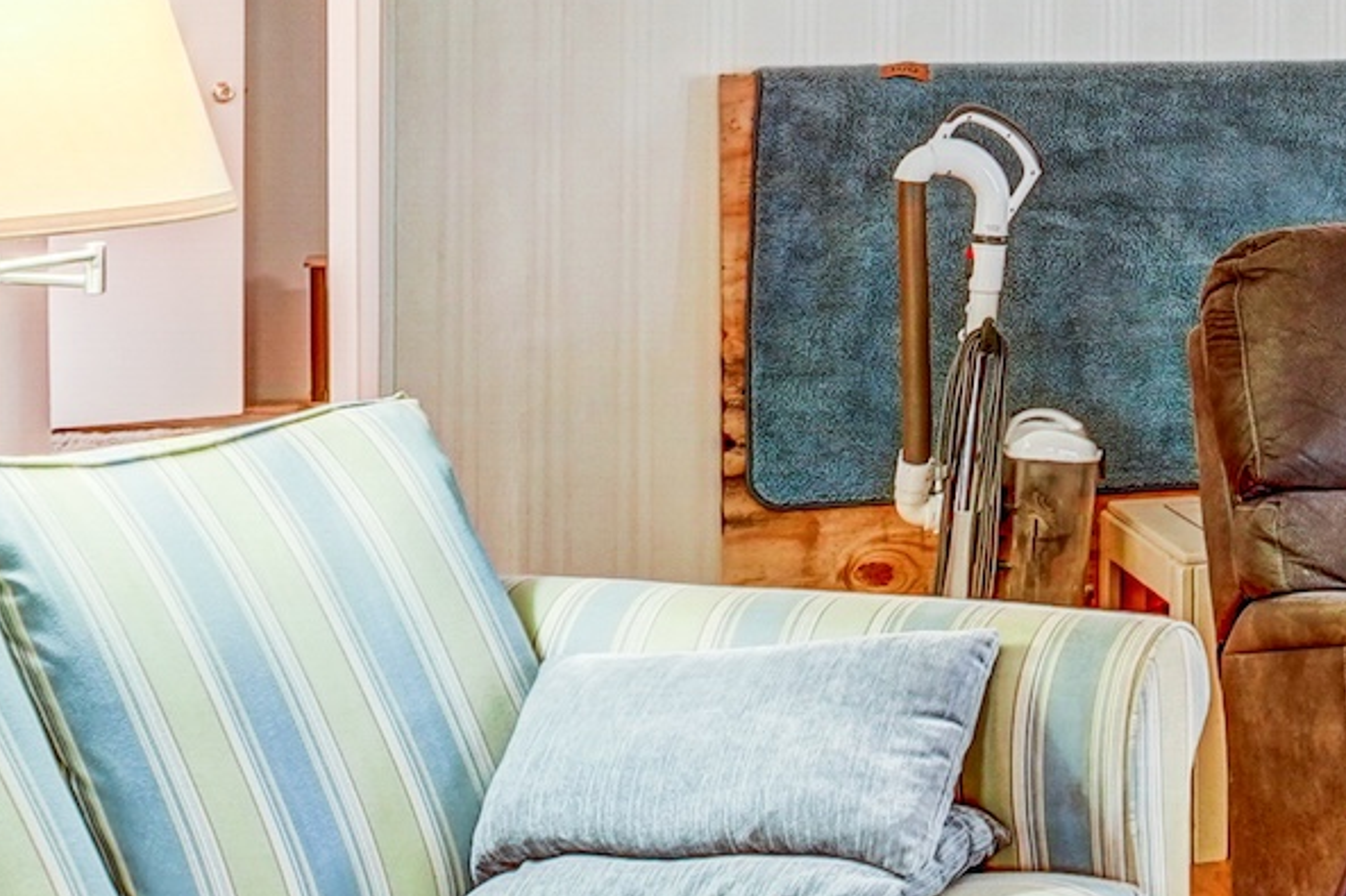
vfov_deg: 16.5
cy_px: -14
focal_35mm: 81
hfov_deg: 21.5
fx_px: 3027
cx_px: 1952
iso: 400
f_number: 8
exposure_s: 1/4
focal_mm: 16
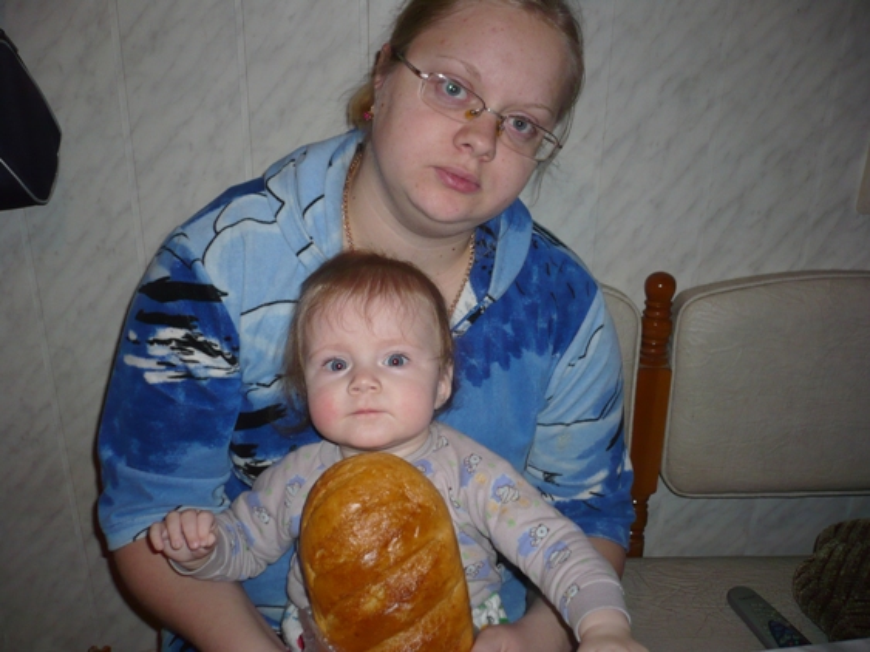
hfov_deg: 52.6
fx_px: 879
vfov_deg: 40.7
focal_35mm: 35
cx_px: 435
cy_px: 326
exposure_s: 1/30
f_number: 2.8
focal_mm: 5.8
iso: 100
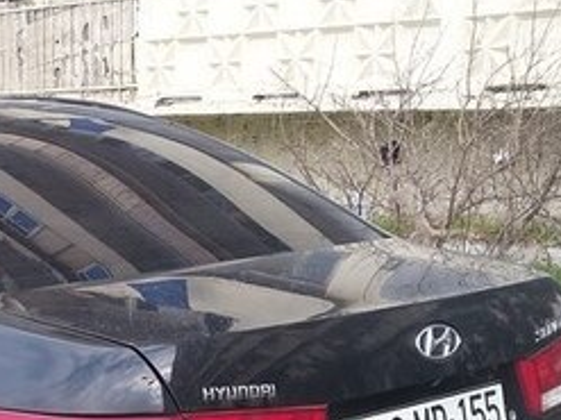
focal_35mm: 83
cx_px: 2
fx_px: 1344
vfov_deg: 17.0
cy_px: 496
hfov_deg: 22.7
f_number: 2.2
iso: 50
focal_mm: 3.3
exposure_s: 1/145
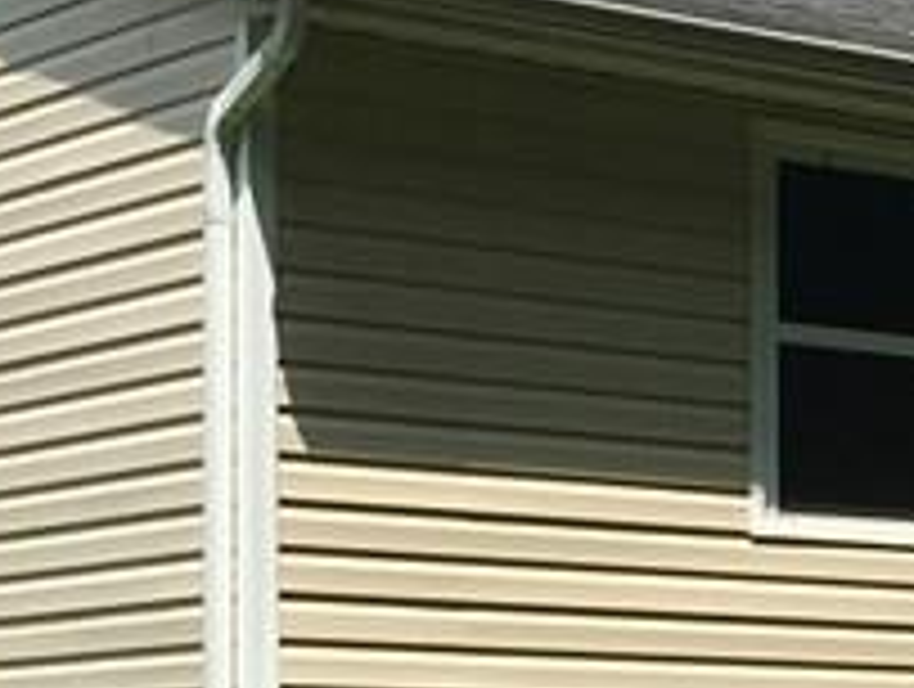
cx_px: 1594
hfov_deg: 12.4
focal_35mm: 146
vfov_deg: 10.0
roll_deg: -0.7
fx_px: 3862
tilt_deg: +0.6
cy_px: 863
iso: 25
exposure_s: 1/1451
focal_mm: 4.15
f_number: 2.2
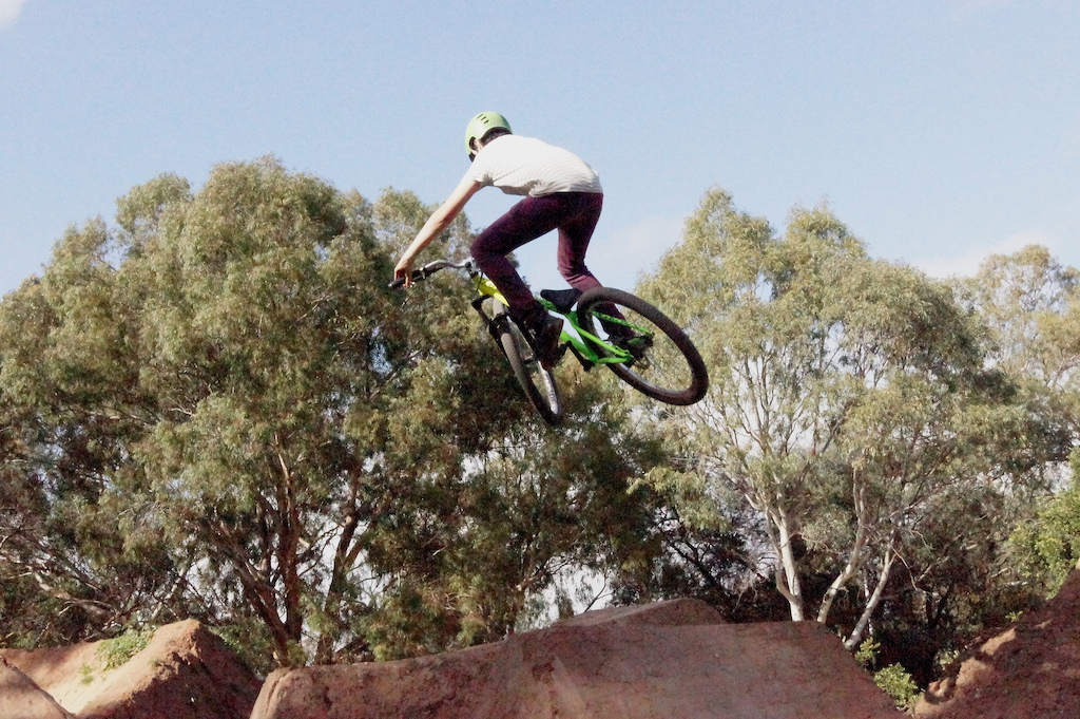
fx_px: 1799
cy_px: 360
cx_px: 540
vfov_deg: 22.6
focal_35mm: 60
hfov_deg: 33.4
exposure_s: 1/4000
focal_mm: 40
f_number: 16
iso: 12800
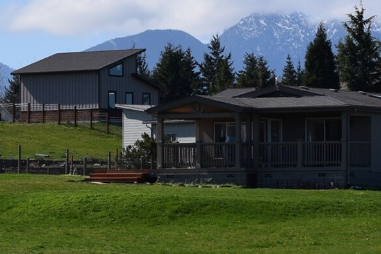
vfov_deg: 5.1
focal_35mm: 268
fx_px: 2838
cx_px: 400
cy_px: -59
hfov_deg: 7.6
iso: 200
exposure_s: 1/800
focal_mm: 62
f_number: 7.1
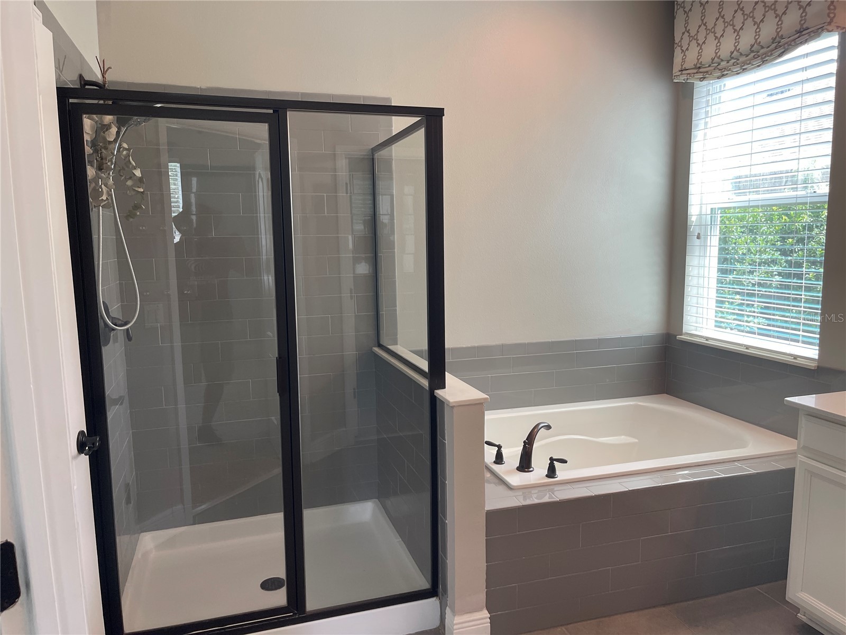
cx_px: 423
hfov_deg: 69.4
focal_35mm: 25
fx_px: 611
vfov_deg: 54.9
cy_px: 318
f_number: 1.6
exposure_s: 1/120
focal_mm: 5.1
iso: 100
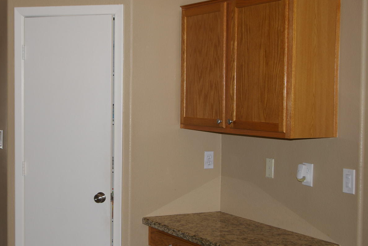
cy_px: 125
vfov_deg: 20.1
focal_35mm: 68
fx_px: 692
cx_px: 134
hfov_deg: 29.7
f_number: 4.5
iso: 200
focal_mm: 35
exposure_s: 1/45
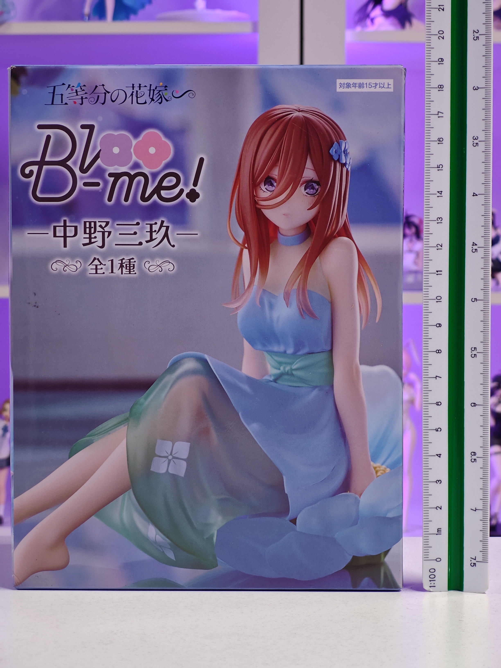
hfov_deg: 18.4
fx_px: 1544
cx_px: 250
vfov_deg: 24.4
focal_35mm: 80
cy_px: 334
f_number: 2.4
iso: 400
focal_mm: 7.48
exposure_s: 1/16.8
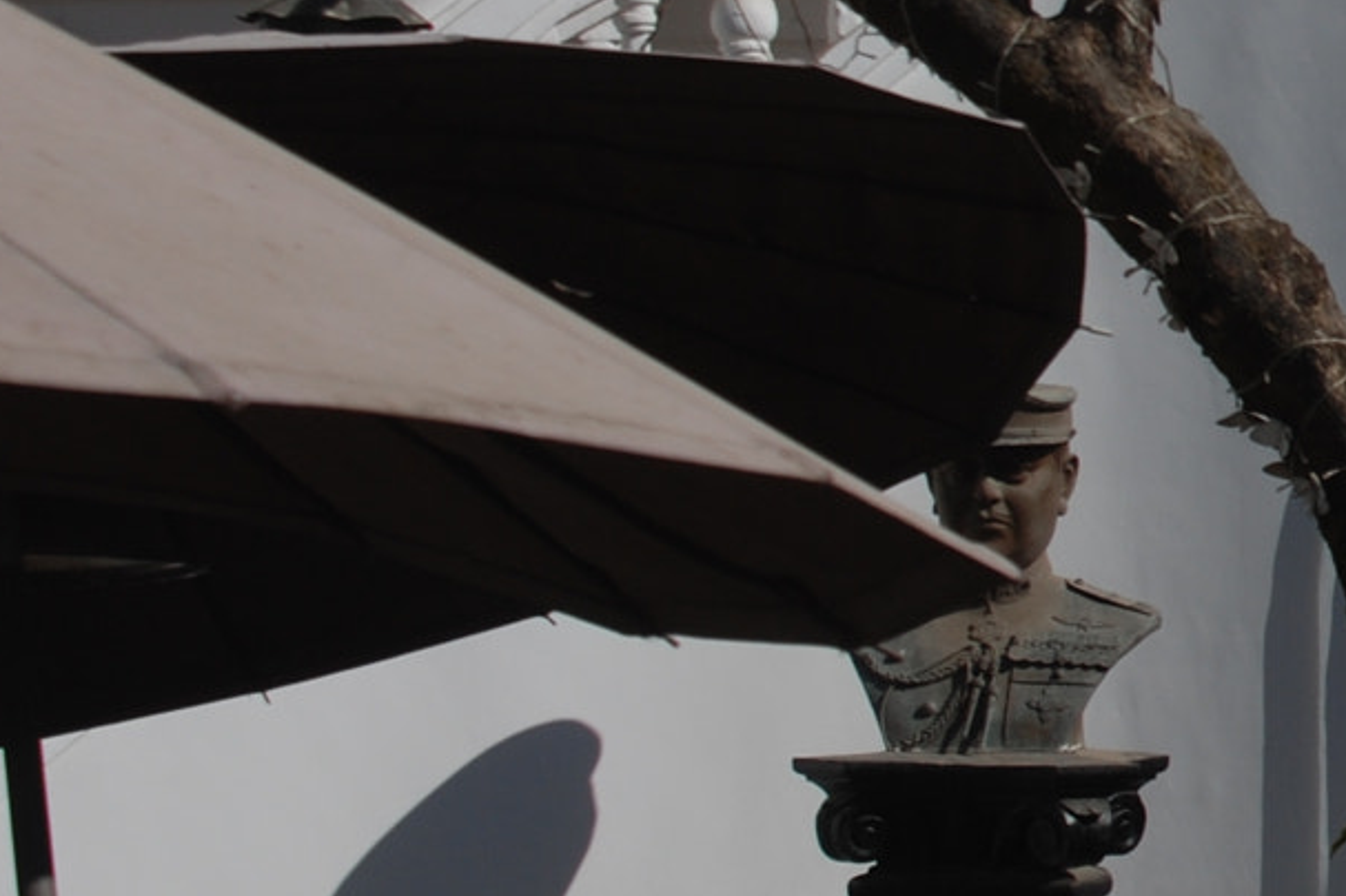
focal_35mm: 142
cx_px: 2113
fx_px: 5306
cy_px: -101
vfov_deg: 9.5
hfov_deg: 13.5
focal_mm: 28
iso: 100
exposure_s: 1/400
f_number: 10
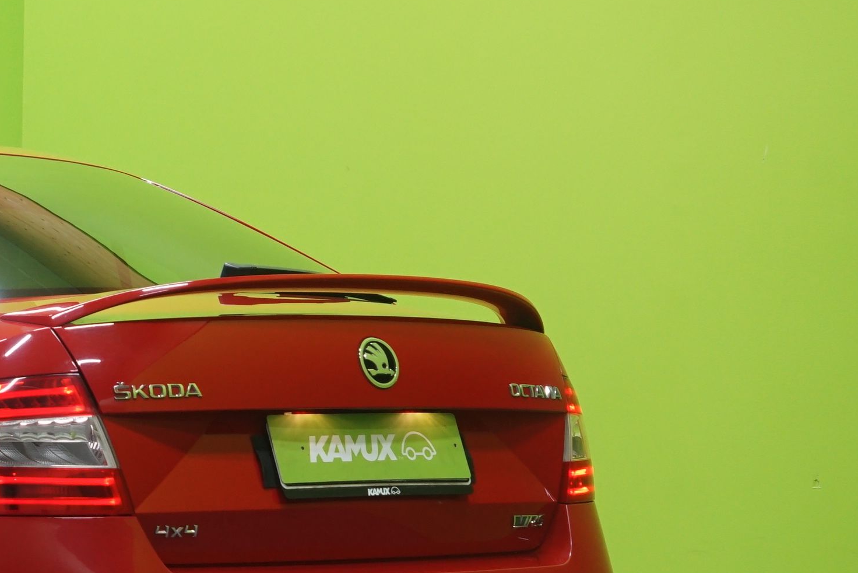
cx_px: -235
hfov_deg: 14.2
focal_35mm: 139
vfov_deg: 9.9
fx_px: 3313
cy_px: 431
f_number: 5.6
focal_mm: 52
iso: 800
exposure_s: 1/25
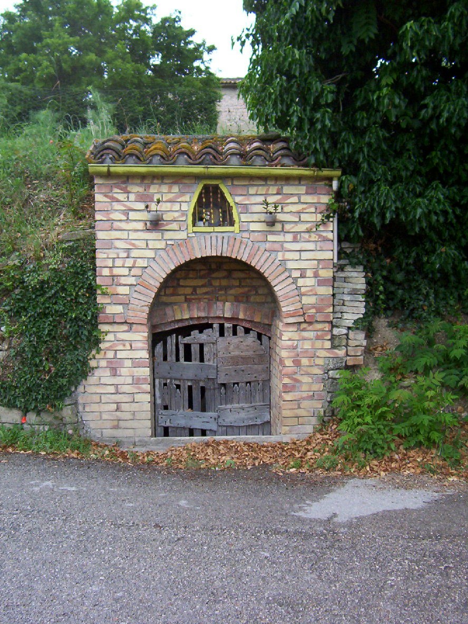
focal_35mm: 36
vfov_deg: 51.4
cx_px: 234
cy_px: 312
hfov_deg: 39.7
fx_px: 649
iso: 100
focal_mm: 5.54
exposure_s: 1/204
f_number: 2.76
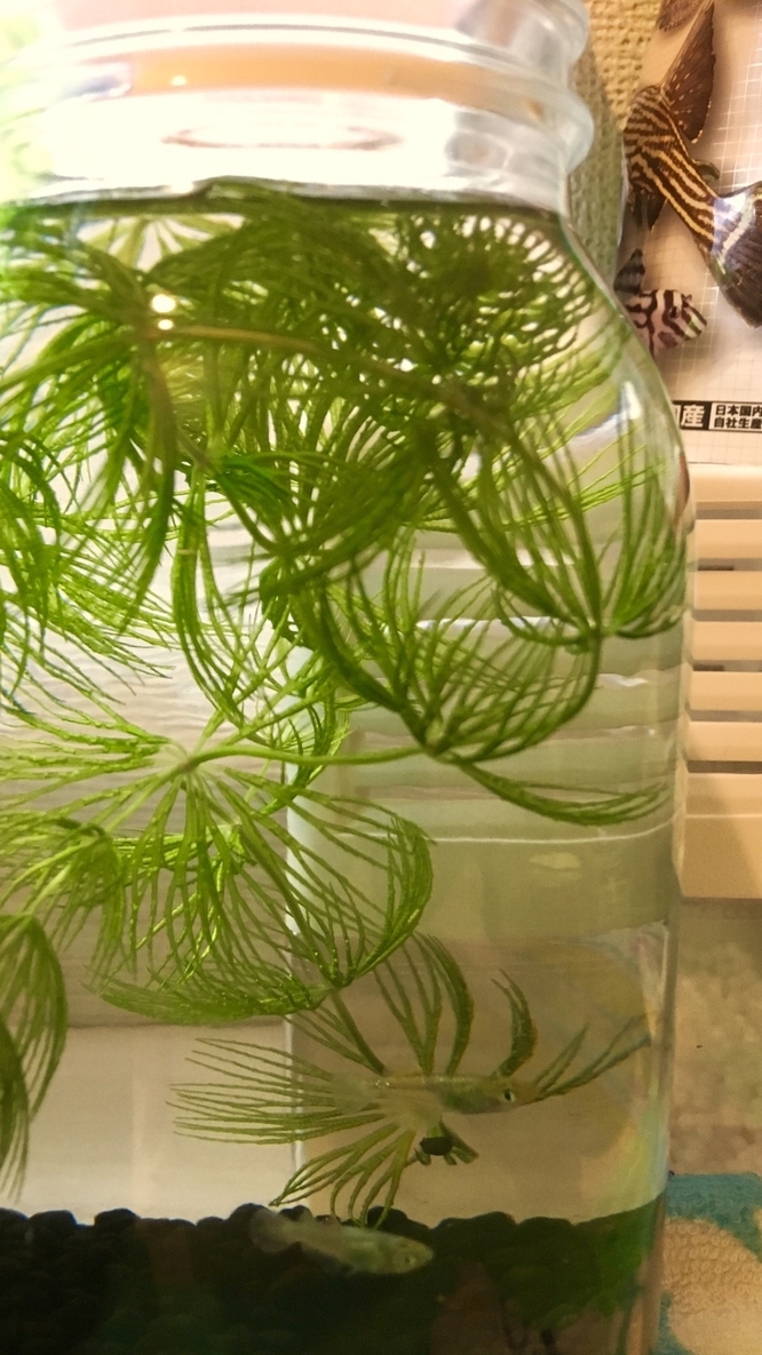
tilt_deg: -8.4
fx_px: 1150
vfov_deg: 61.0
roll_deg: -0.7
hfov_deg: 36.3
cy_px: 678
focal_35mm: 32
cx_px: 252
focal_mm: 4.15
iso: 200
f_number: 2.2
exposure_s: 1/30
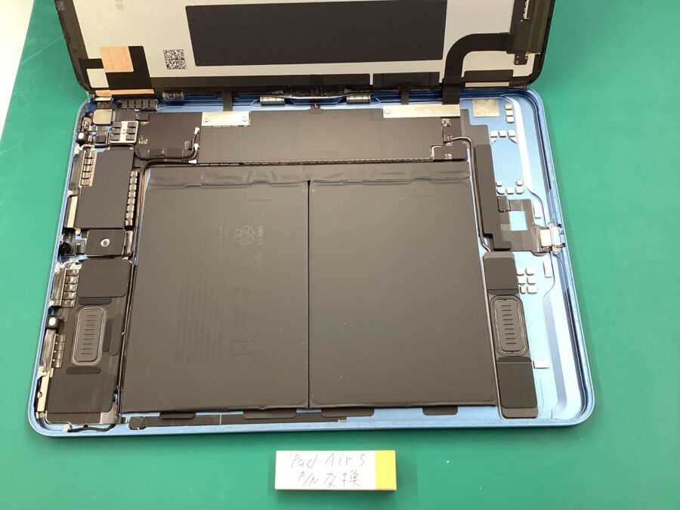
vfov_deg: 45.4
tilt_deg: -67.6
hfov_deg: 58.4
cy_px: 255
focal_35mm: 31
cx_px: 340
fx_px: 609
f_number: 2.4
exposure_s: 1/50
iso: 200
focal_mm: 3.3
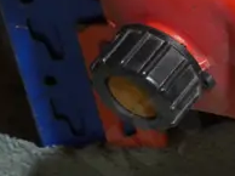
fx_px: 1648
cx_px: 586
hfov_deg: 7.6
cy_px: -197
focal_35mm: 243
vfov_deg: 5.9
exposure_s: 1/60
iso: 800
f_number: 5.1
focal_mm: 23
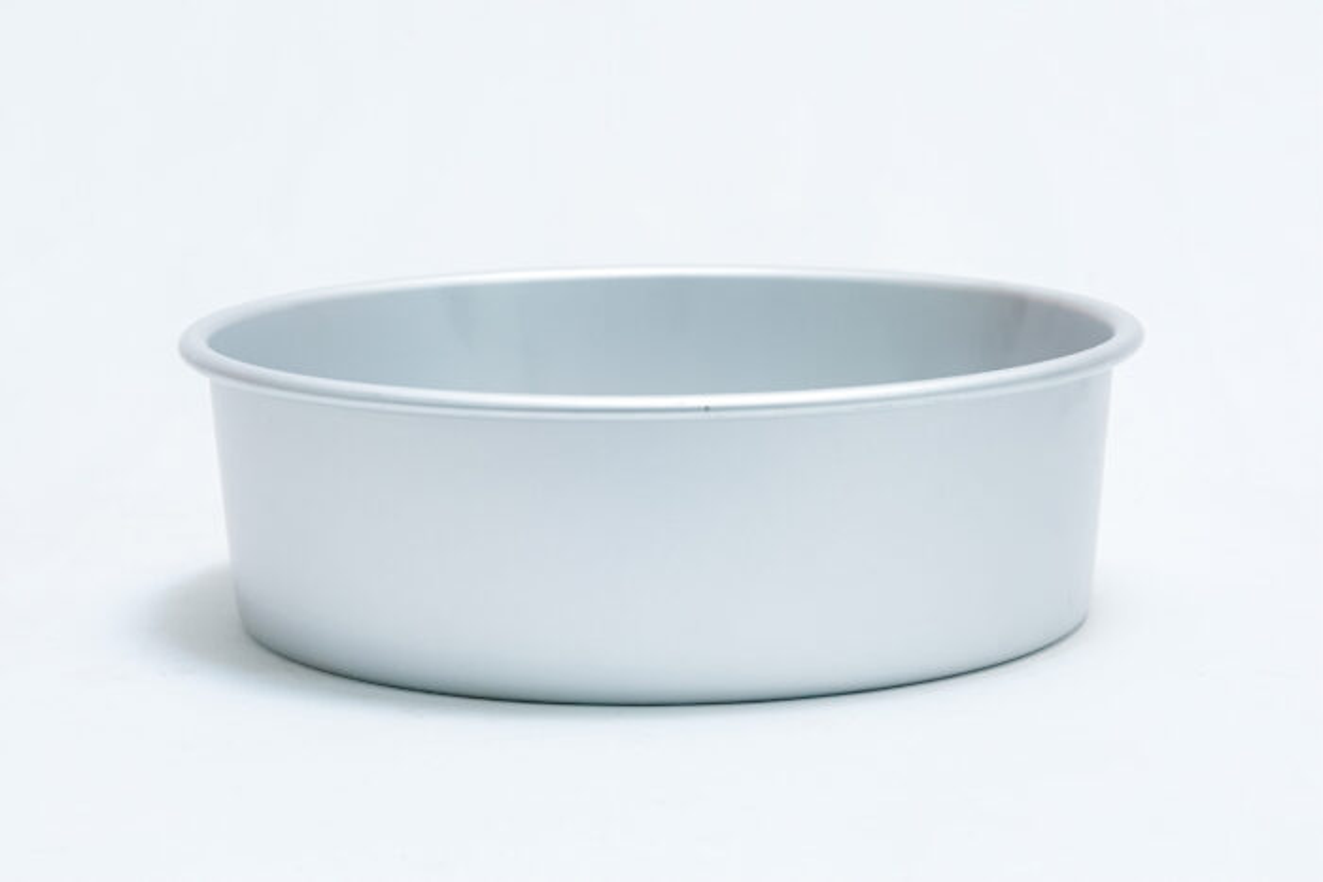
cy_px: 441
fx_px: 3859
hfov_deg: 19.5
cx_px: 662
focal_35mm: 105
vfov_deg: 13.0
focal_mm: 70
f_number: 10
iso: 3200
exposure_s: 1/125
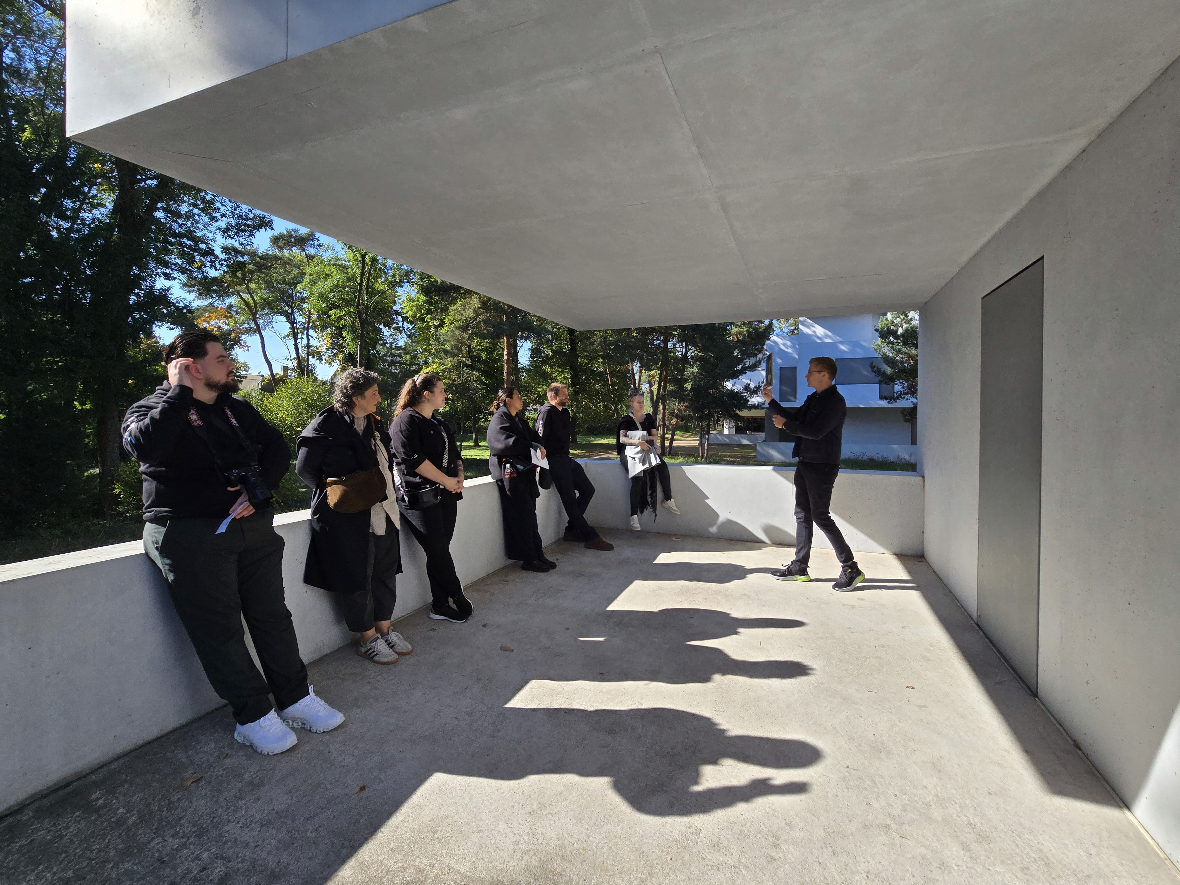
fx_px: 477
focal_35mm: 14
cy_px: 419
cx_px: 605
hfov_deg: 102.0
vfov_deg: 85.6
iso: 50
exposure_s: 1/1279
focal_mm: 2.2
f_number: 2.2
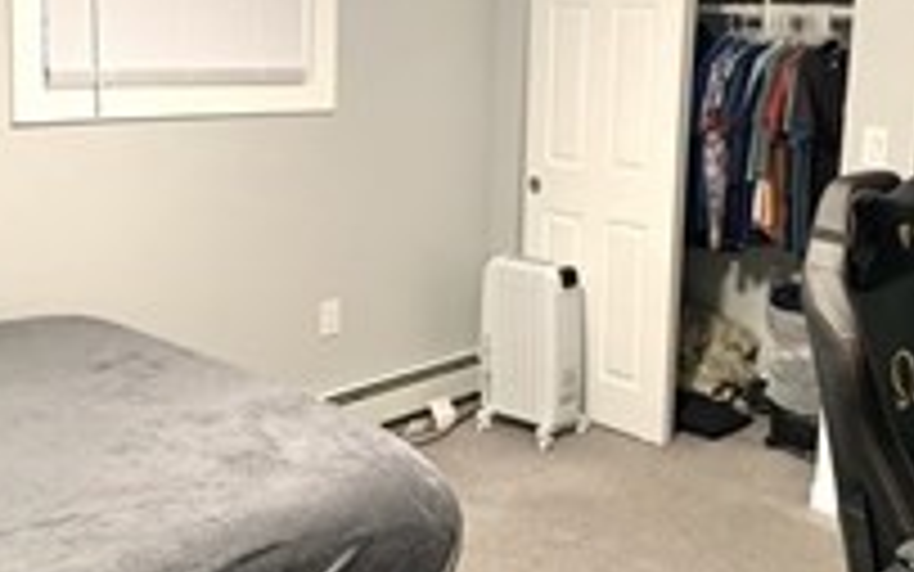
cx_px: 504
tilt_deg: -8.9
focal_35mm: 47
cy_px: 198
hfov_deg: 42.6
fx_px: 1171
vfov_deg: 27.3
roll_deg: -1.5
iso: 400
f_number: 1.8
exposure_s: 1/60
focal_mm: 4.25
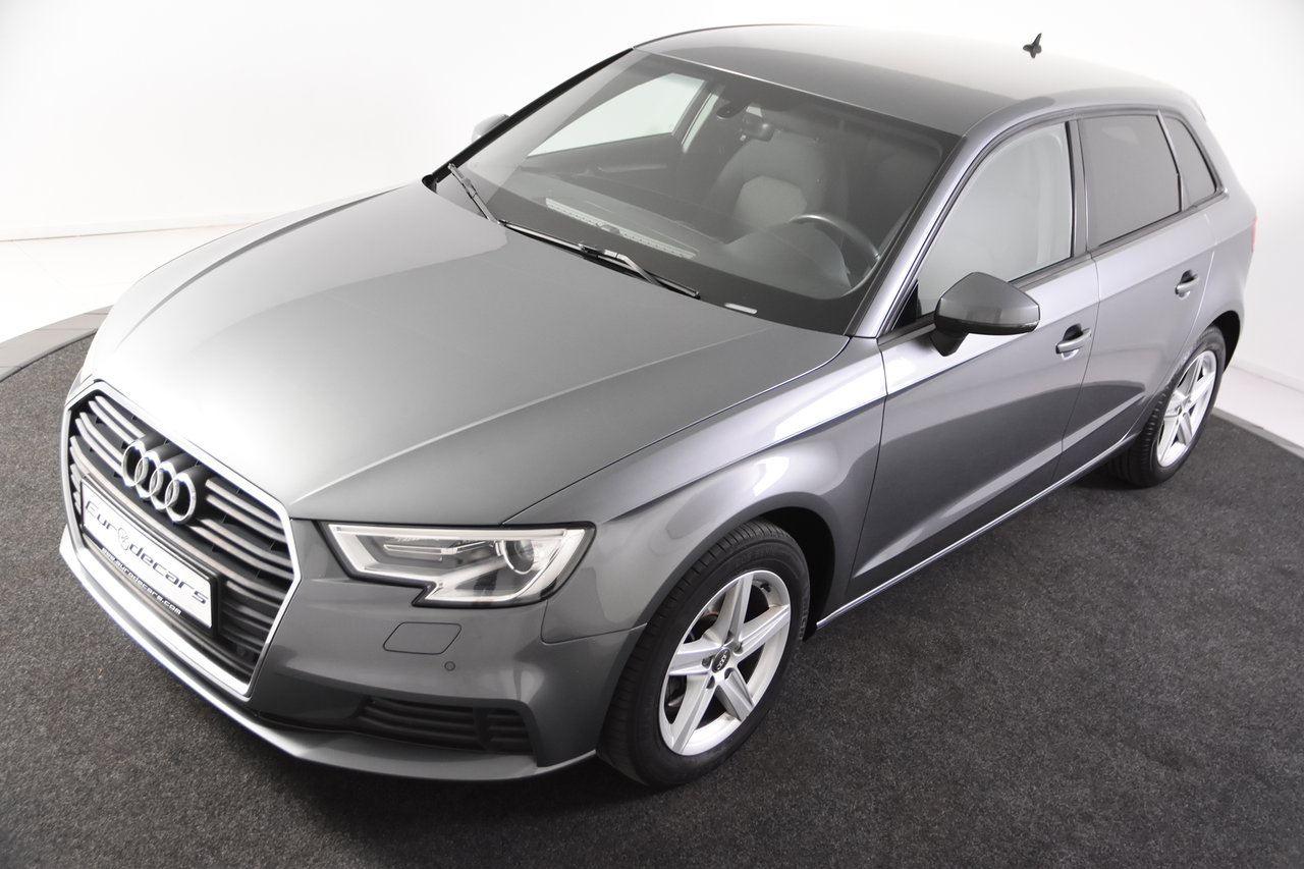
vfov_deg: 36.9
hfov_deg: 53.1
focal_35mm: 36
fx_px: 1304
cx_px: 652
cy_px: 434
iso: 1600
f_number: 3.5
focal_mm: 24
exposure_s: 1/50
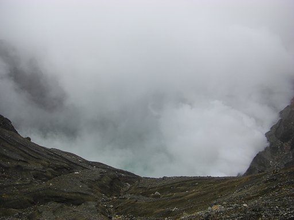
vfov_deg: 37.7
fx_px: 323
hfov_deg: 49.0
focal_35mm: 38
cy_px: 110
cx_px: 147
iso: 50
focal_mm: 6.3
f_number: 4.6
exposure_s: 1/320
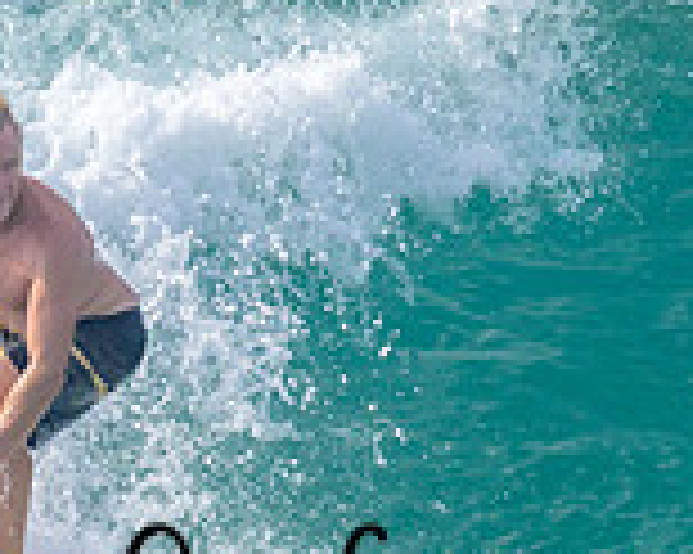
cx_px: 181
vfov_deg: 0.6
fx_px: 50259
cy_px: 355
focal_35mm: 2452
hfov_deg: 0.8
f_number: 11
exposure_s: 1/2000
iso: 900
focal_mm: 560
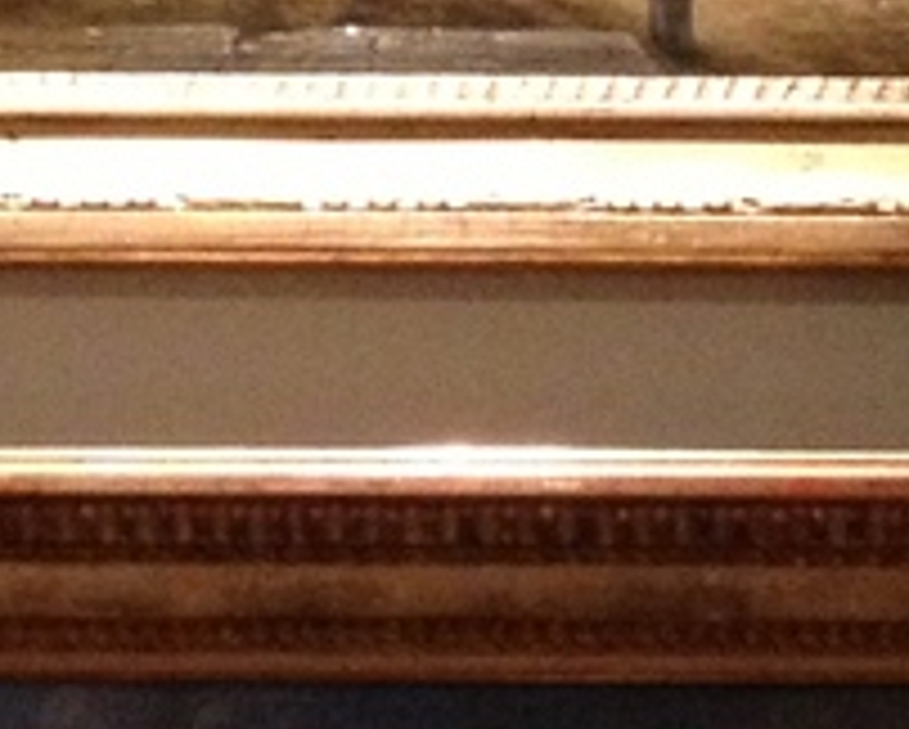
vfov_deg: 7.6
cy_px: 324
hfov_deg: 9.5
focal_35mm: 203
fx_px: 5467
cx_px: 680
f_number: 2.4
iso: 400
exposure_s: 1/20
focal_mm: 4.28
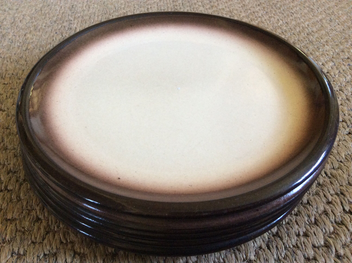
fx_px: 325
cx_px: 176
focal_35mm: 32
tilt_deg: -43.1
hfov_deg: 56.9
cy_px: 132
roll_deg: -2.1
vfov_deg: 44.1
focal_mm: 3.3
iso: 160
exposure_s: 1/24
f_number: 2.4
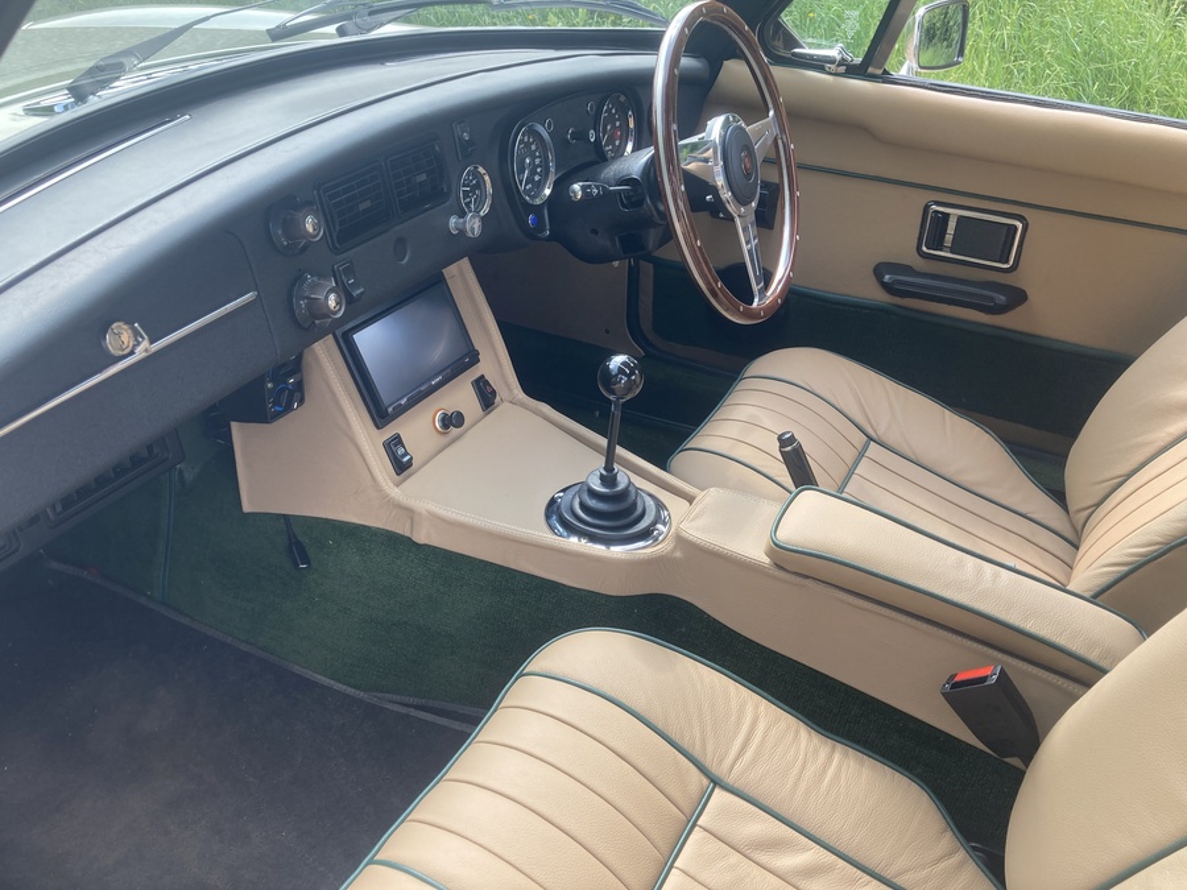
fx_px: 960
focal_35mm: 28
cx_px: 594
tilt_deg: -32.5
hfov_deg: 63.4
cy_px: 445
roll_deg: -5.9
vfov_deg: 49.7
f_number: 1.8
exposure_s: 1/122
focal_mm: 3.99
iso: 25
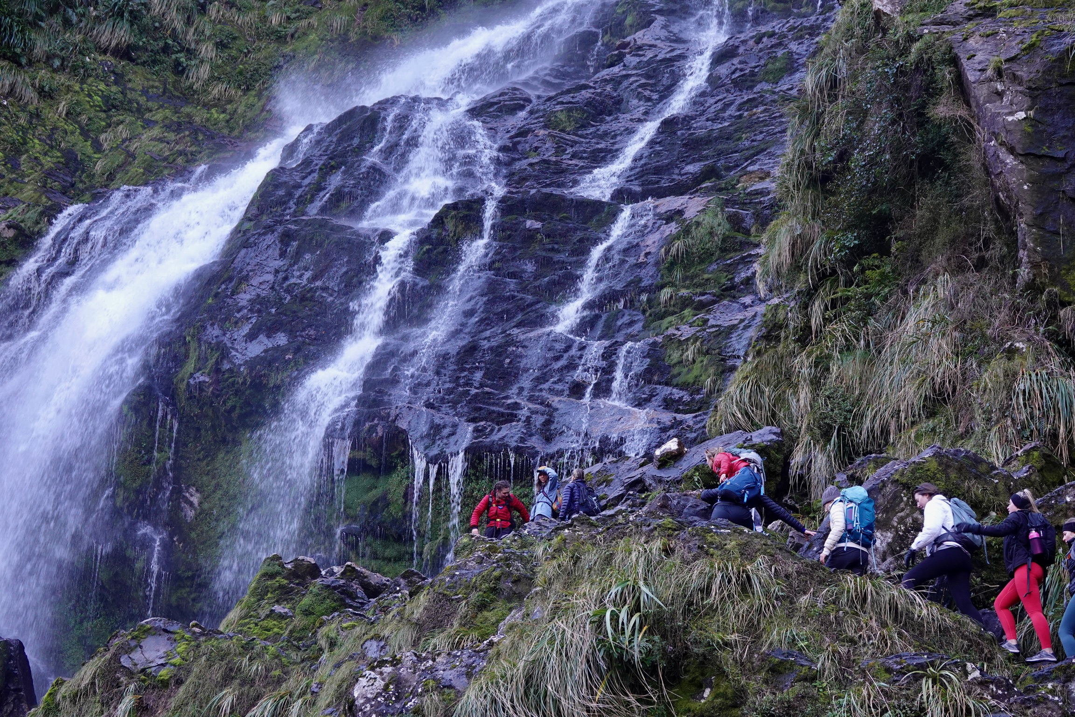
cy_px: 358
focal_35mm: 77
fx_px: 2299
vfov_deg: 17.7
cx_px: 538
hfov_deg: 26.3
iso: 200
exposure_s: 1/80
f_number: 3.5
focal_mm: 28.07
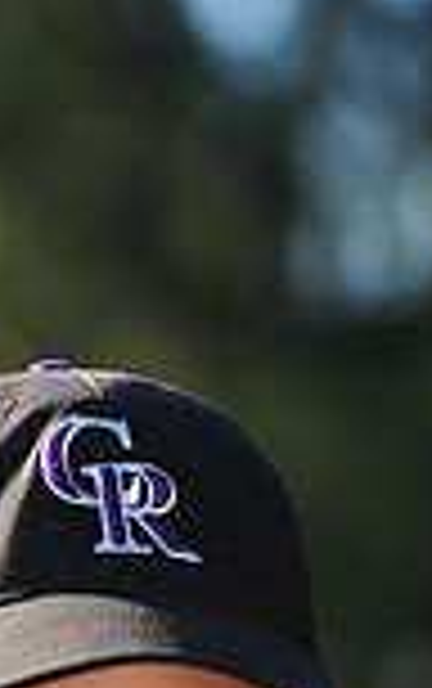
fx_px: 9787
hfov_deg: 2.5
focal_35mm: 521
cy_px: 976
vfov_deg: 4.0
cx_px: 207
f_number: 4.5
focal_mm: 135
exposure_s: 1/500
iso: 200
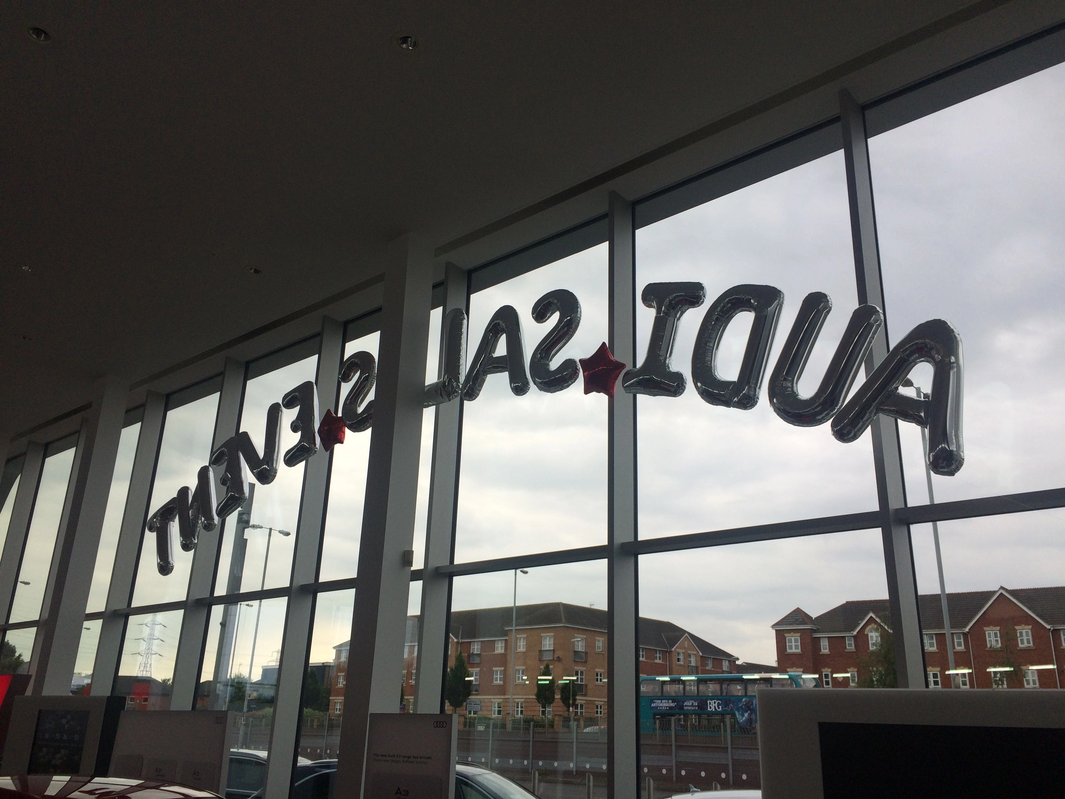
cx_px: 532
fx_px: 892
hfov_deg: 61.7
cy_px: 400
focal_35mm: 29
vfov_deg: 48.2
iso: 32
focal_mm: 4.15
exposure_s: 1/471
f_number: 2.2
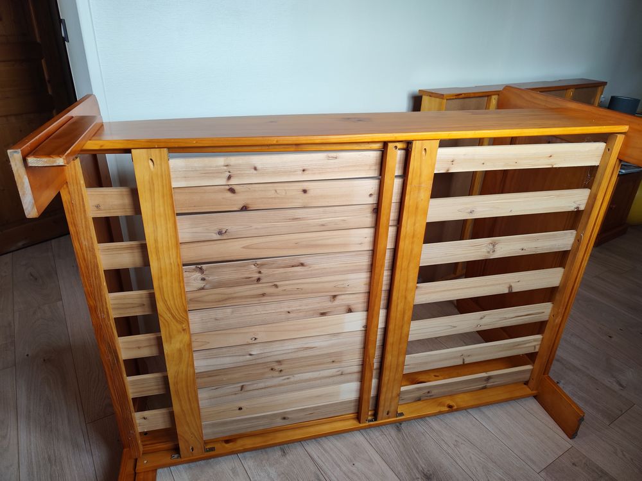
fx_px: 427
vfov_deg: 58.9
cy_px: 240
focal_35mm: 23
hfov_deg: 73.9
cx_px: 321
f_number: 1.65
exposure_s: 1/100
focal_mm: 6.19
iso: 200
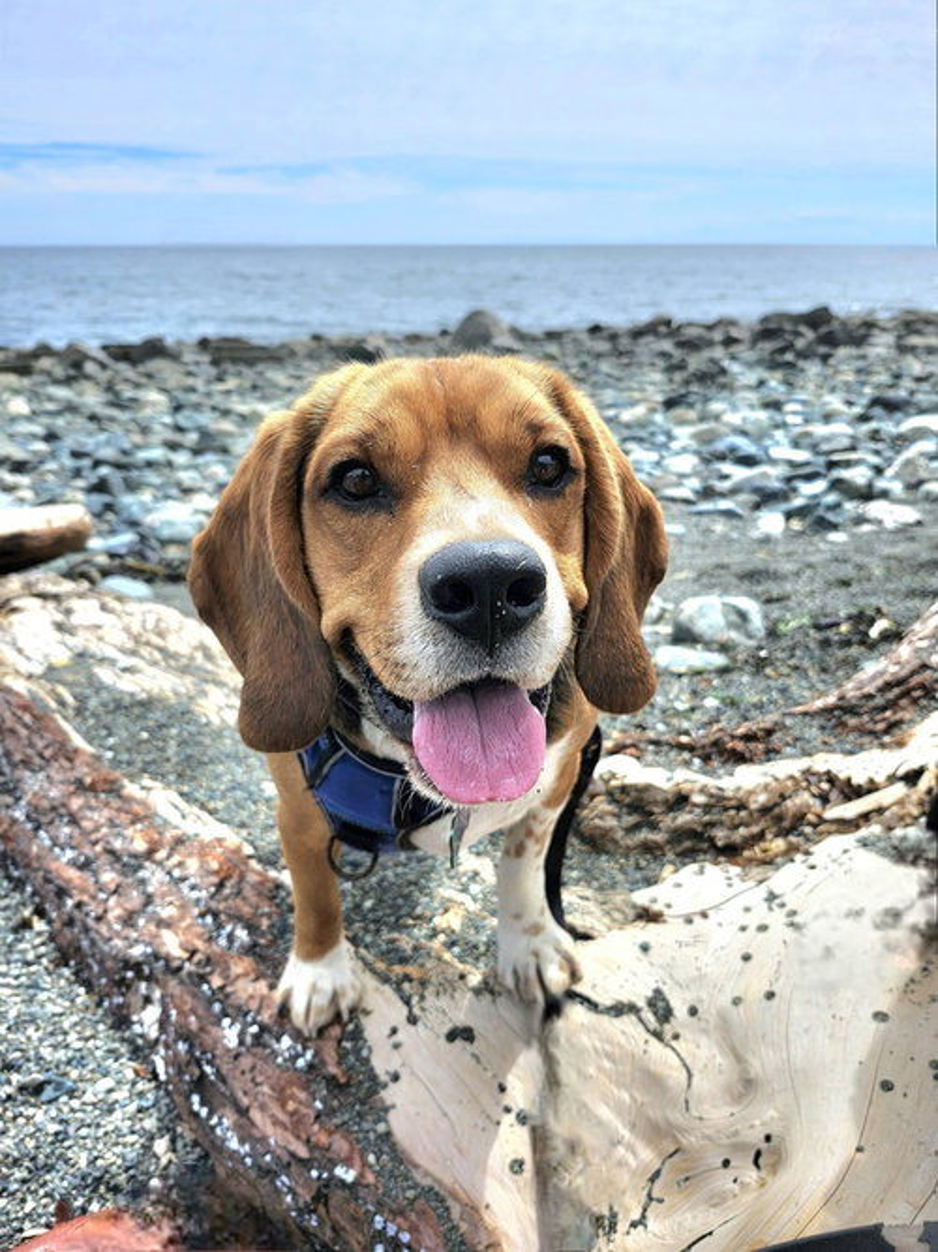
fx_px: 831
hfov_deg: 58.9
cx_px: 469
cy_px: 626
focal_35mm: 23
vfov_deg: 73.9
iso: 25
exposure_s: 1/2500
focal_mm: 5.54
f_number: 1.8
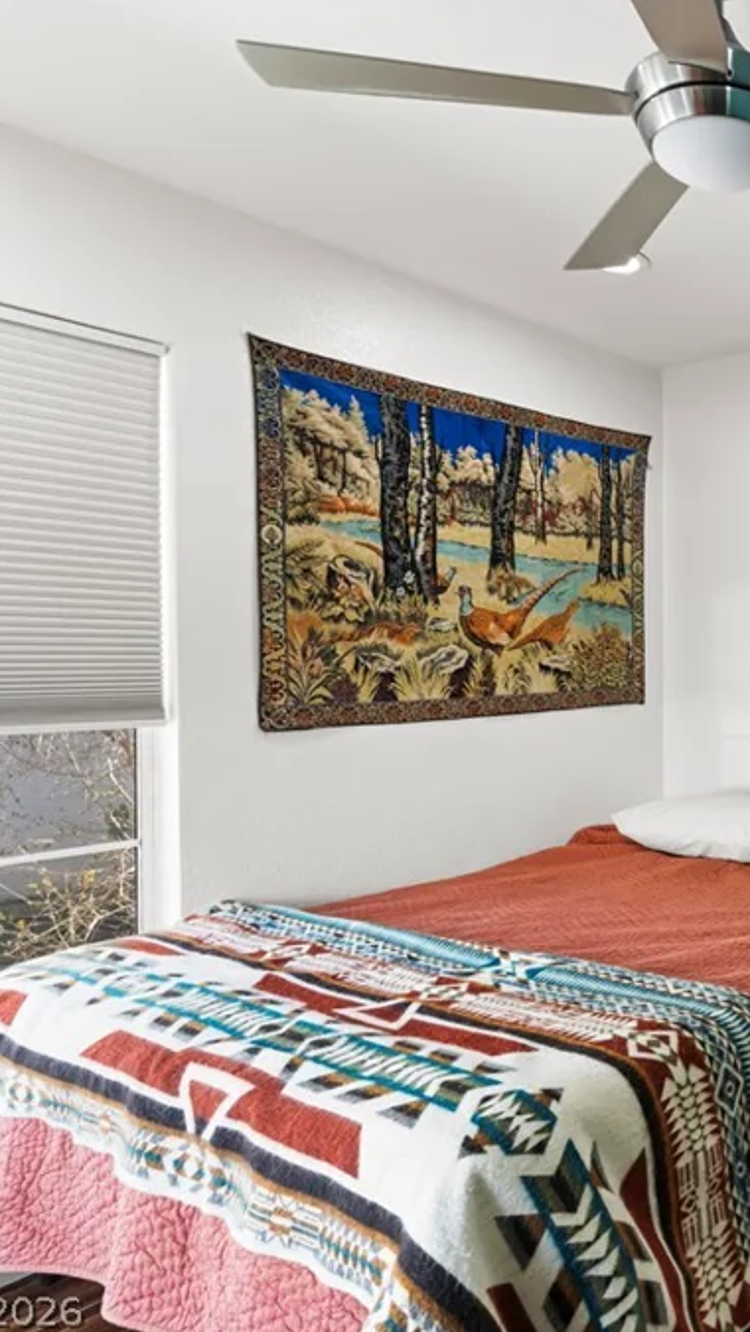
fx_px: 954
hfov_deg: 34.4
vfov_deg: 69.8
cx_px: 898
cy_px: 668
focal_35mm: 27
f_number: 8
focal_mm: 17
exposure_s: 1/15
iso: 500
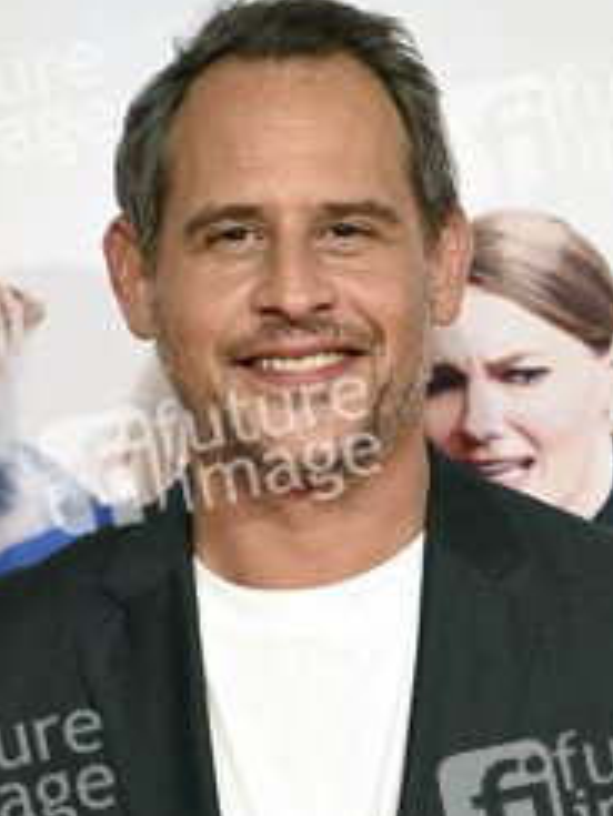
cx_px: 306
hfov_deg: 4.7
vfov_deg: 6.3
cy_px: 623
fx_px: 7408
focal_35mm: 314
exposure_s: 1/160
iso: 1250
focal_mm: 200
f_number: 6.3
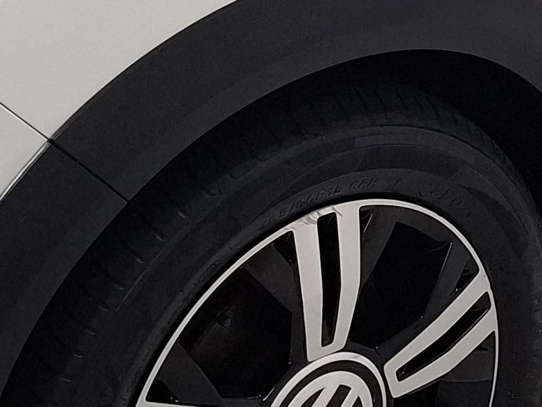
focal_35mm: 120
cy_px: -85
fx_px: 1879
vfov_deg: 12.1
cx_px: 451
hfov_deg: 16.3
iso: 250
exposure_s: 1/60
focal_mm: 5.54
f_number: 1.8
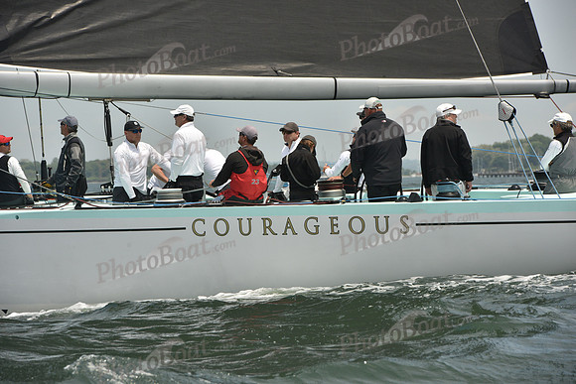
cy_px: 192
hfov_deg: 10.3
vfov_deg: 6.9
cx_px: 288
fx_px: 3201
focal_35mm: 200
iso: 400
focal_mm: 200
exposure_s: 1/1250
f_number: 10
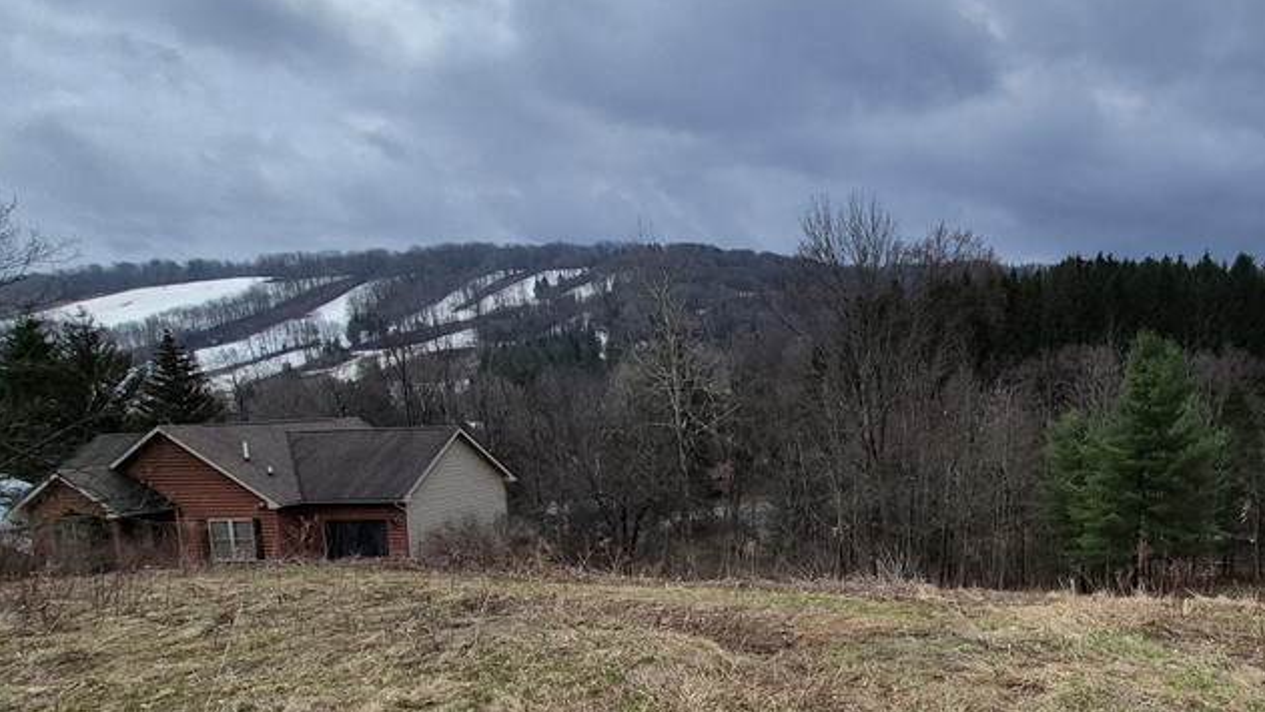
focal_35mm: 23
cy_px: 491
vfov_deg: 48.4
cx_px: 894
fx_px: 772
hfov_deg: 74.9
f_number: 2.2
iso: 40
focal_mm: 1.74
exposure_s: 1/4336
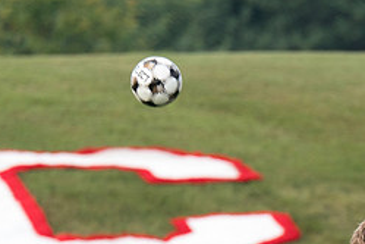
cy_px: 316
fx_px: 10067
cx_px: 376
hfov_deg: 2.1
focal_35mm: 993
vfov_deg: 1.4
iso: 250
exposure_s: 1/1250
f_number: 2.8
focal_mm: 200
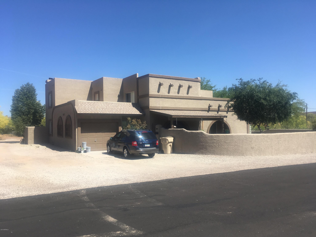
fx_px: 265
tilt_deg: +3.7
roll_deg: +1.2
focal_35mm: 29
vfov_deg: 48.2
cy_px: 118
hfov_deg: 61.7
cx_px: 158
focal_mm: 4.15
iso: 25
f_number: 2.2
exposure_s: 1/1637
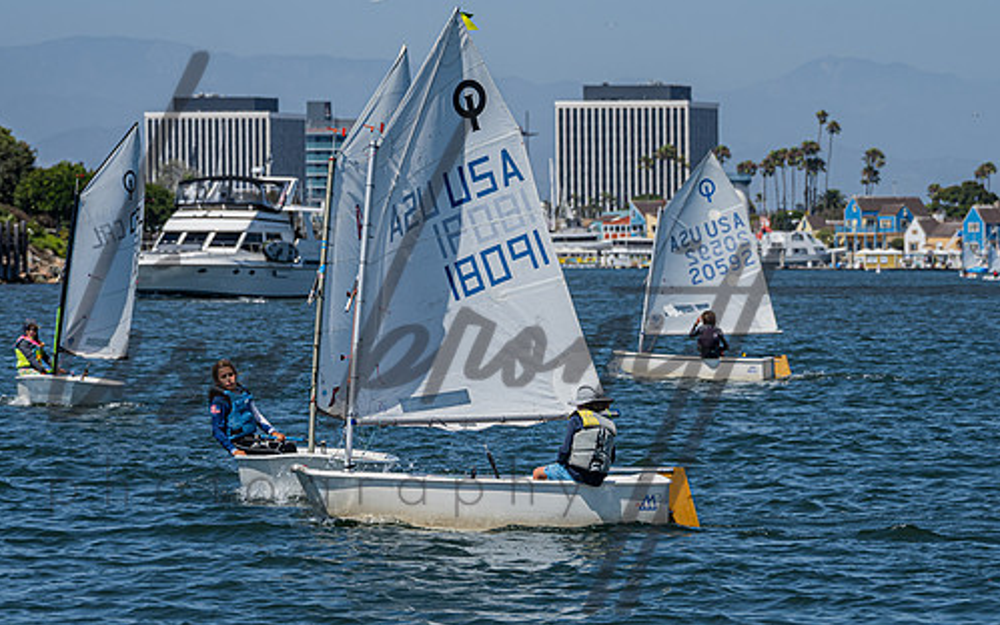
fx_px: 5506
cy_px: 331
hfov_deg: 10.4
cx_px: 459
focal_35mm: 202
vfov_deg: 6.5
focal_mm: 125
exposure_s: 1/1000
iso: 250
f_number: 6.7
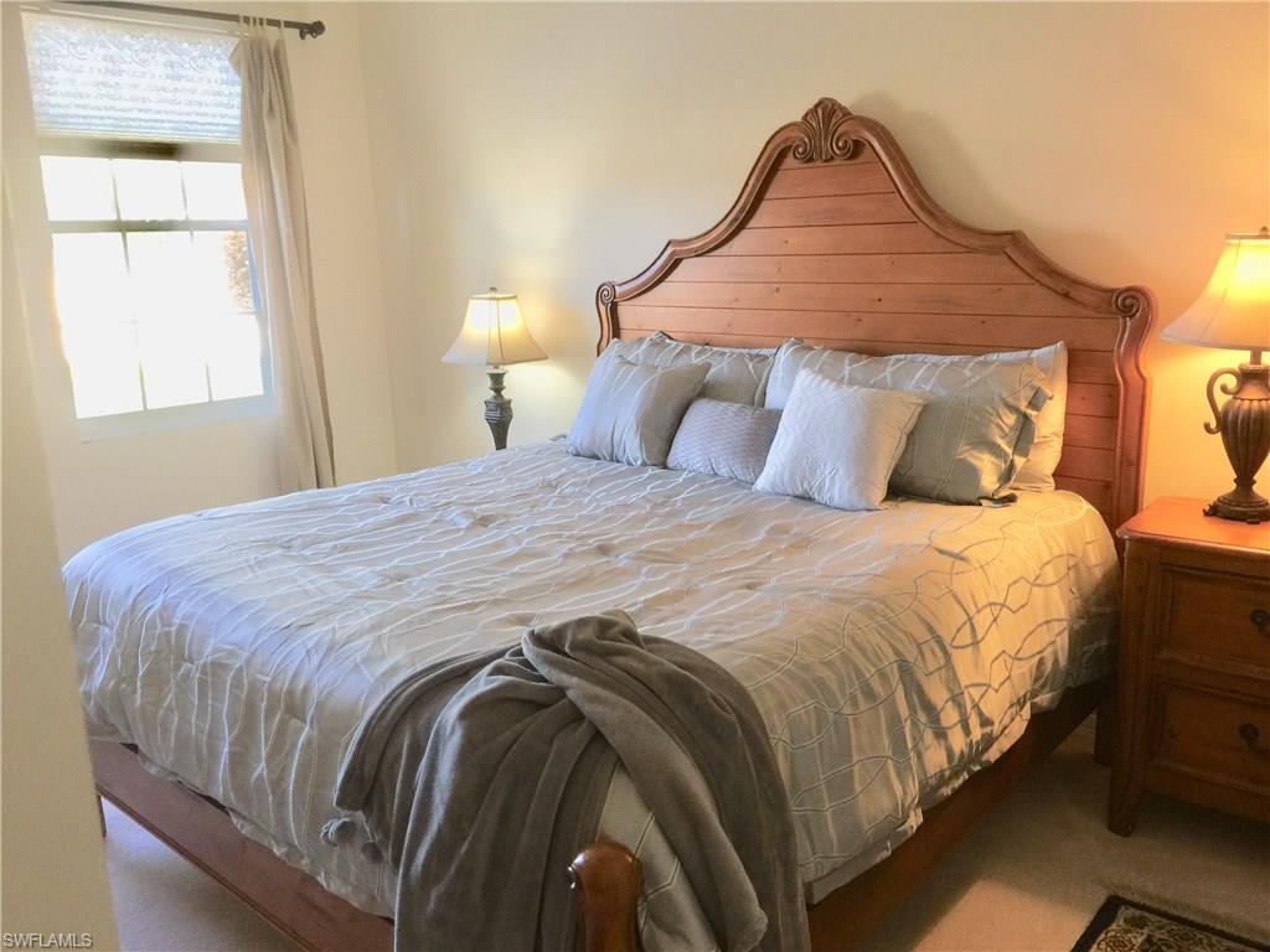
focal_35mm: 29
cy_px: 476
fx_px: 1064
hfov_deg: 61.7
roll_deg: +1.8
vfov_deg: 48.2
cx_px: 635
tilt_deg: -11.3
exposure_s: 1/30
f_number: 2.2
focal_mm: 4.15
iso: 40
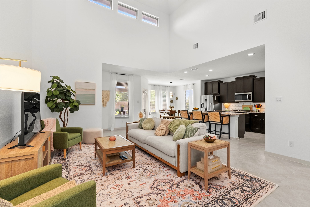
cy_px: 104
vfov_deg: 77.3
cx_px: 155
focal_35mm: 15
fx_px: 129
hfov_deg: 100.4
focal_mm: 10
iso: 320
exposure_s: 1/5
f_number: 8
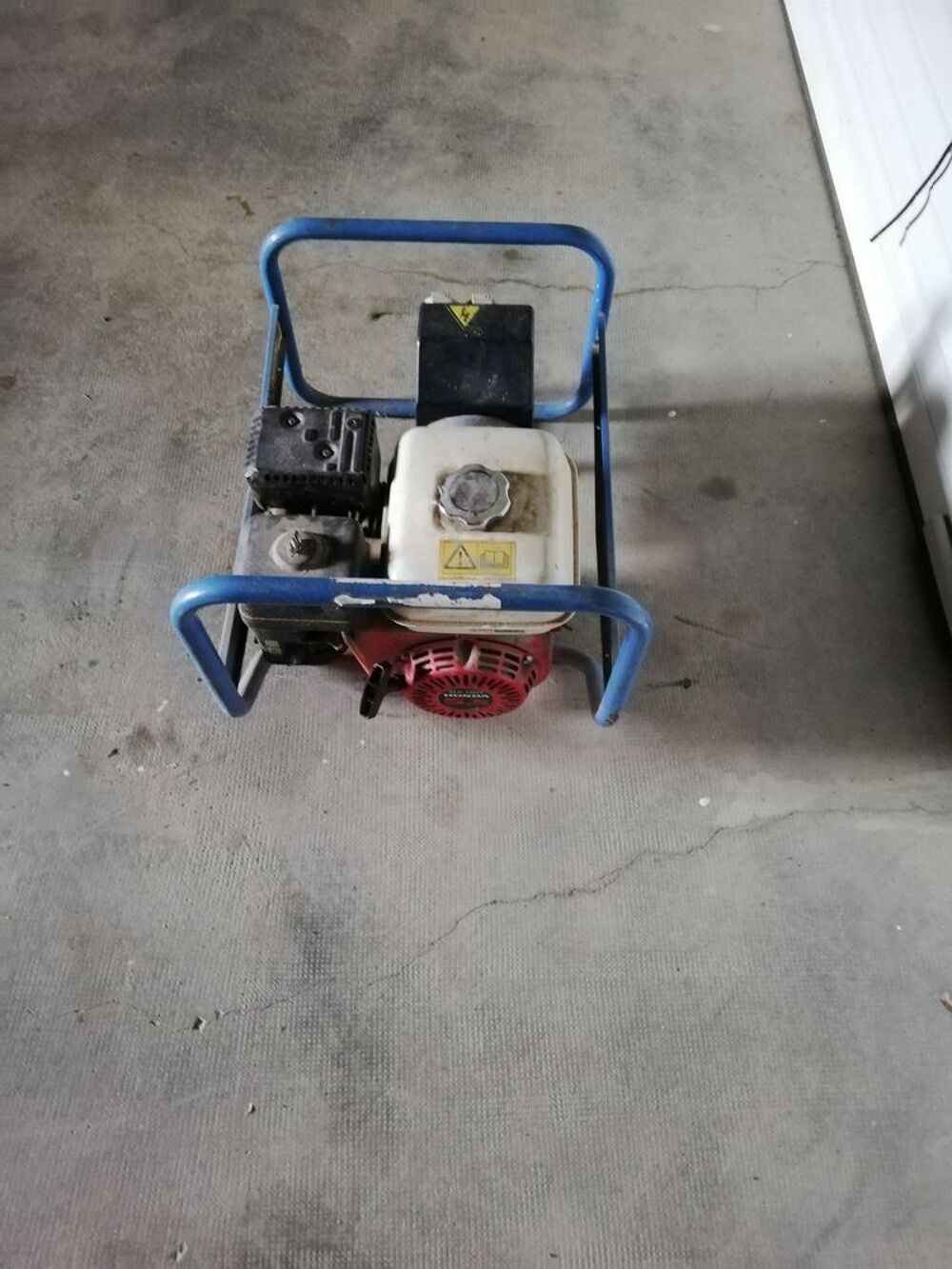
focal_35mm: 26
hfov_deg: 53.1
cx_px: 476
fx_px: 953
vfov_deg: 67.3
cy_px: 634
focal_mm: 3.81
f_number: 2.2
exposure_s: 1/16.7
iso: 640
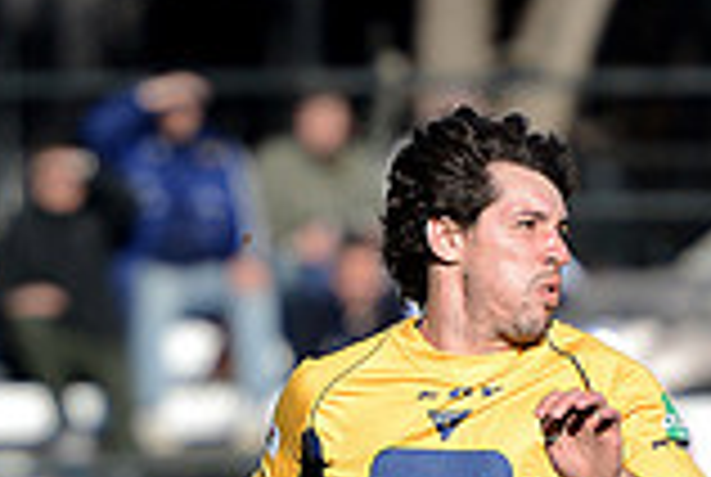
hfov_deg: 2.9
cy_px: 736
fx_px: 14128
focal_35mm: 714
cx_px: 482
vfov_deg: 1.9
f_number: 2.8
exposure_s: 1/2000
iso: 250
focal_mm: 195
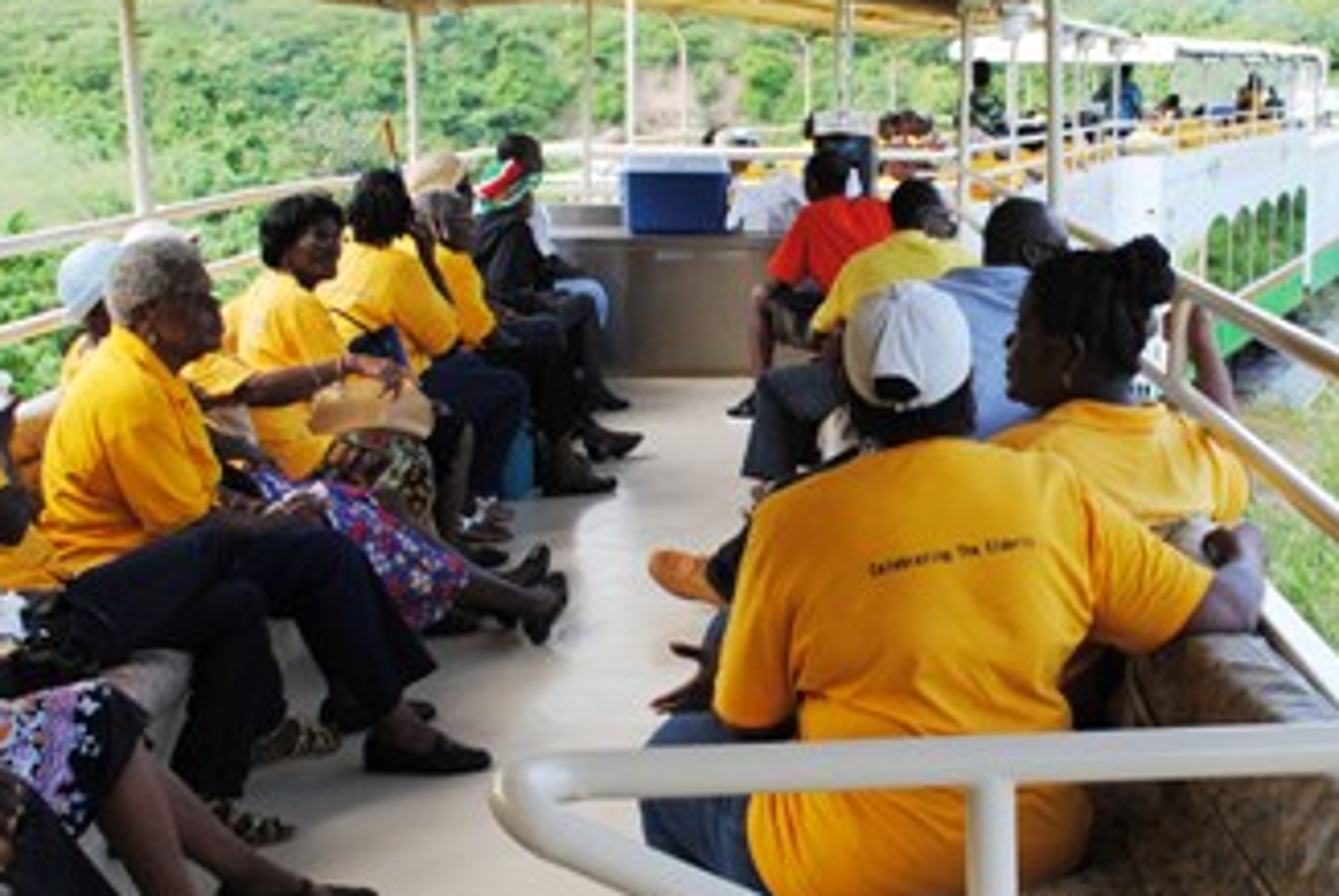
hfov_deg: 37.0
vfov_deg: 25.5
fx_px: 1973
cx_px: 924
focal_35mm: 53
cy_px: 358
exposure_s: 1/125
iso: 110
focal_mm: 18
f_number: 5.6
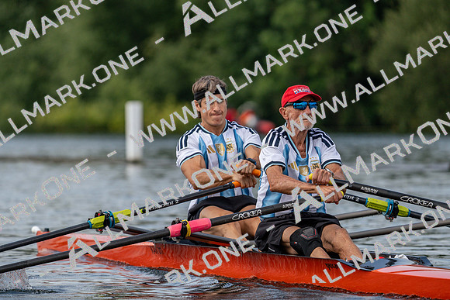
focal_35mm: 385
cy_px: 150
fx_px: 4813
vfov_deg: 3.6
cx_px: 225
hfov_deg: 5.4
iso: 400
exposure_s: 1/1600
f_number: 6.3
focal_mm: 385
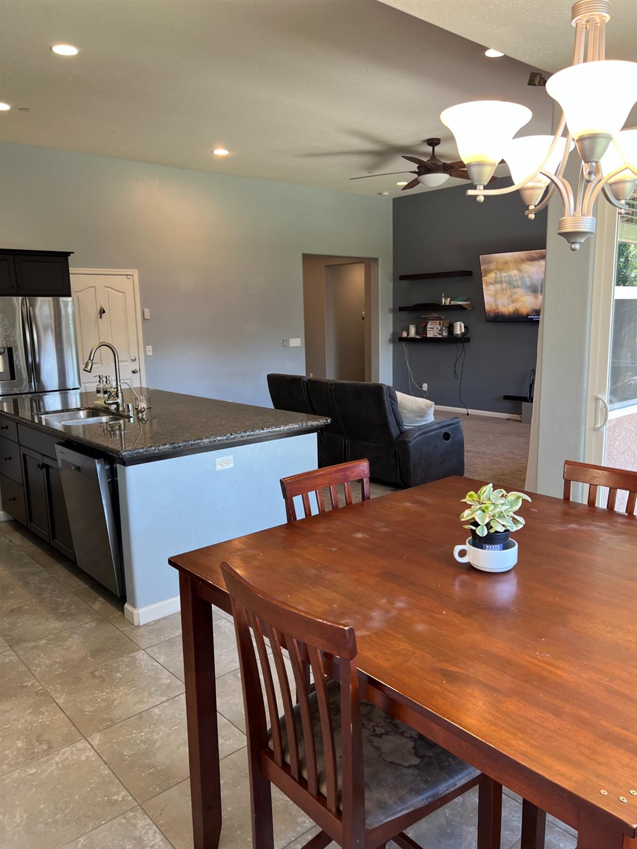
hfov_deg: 53.1
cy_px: 424
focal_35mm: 26
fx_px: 638
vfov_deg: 67.3
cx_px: 318
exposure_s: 1/60
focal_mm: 5.7
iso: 64
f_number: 1.5
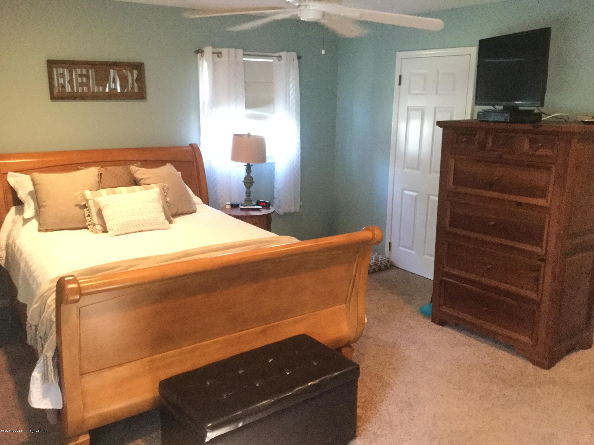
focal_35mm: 31
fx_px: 532
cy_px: 222
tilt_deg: -12.5
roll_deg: +0.2
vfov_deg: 45.4
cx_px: 297
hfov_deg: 58.4
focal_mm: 3.3
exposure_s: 1/15
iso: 320
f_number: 2.4
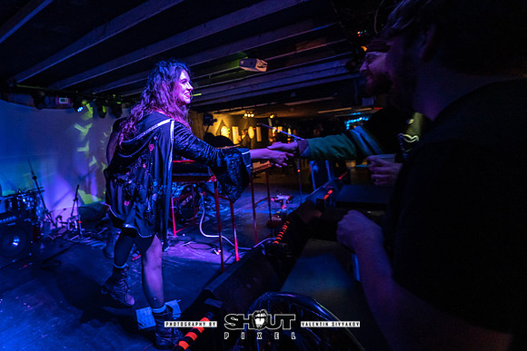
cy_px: 137
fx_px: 250
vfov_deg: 69.4
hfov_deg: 91.6
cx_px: 206
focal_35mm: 17
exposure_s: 1/200
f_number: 2.8
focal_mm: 14
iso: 3200
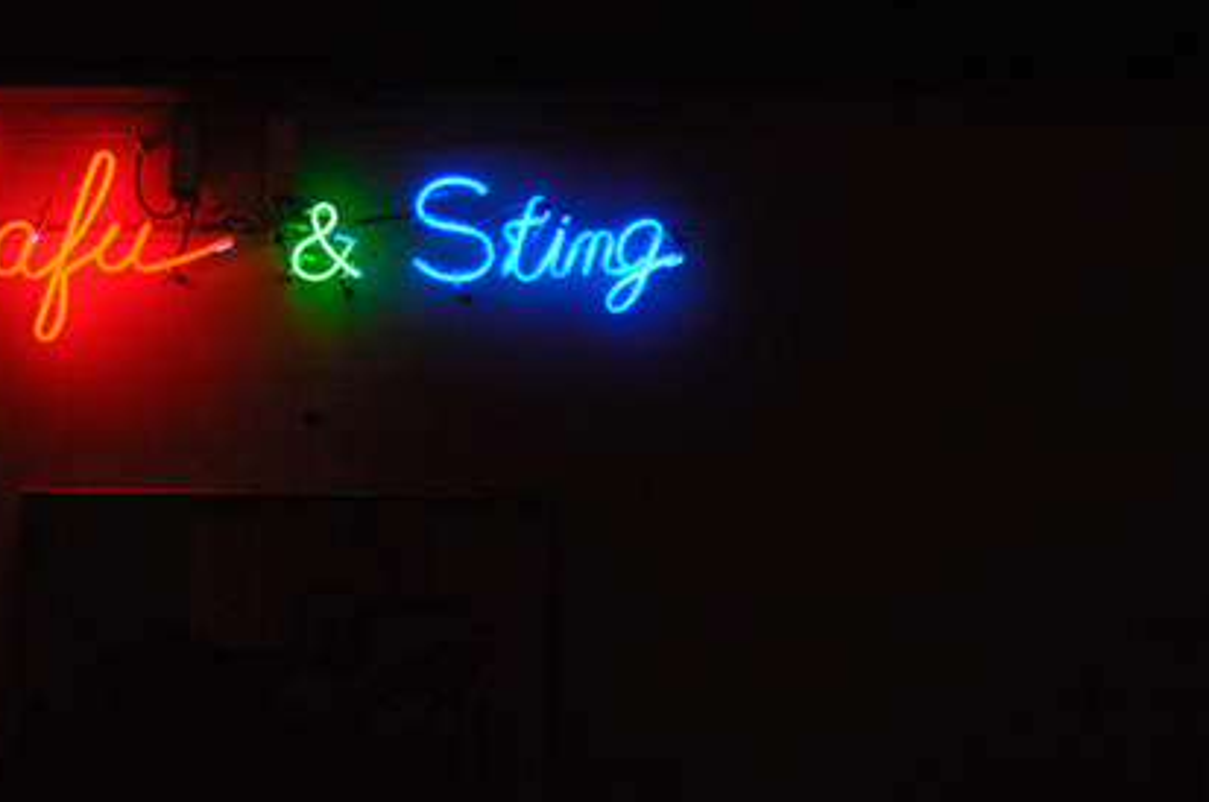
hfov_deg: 10.4
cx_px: 284
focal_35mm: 198
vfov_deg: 6.9
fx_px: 6632
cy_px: 280
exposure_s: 1/400
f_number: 1.4
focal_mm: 85
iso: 800
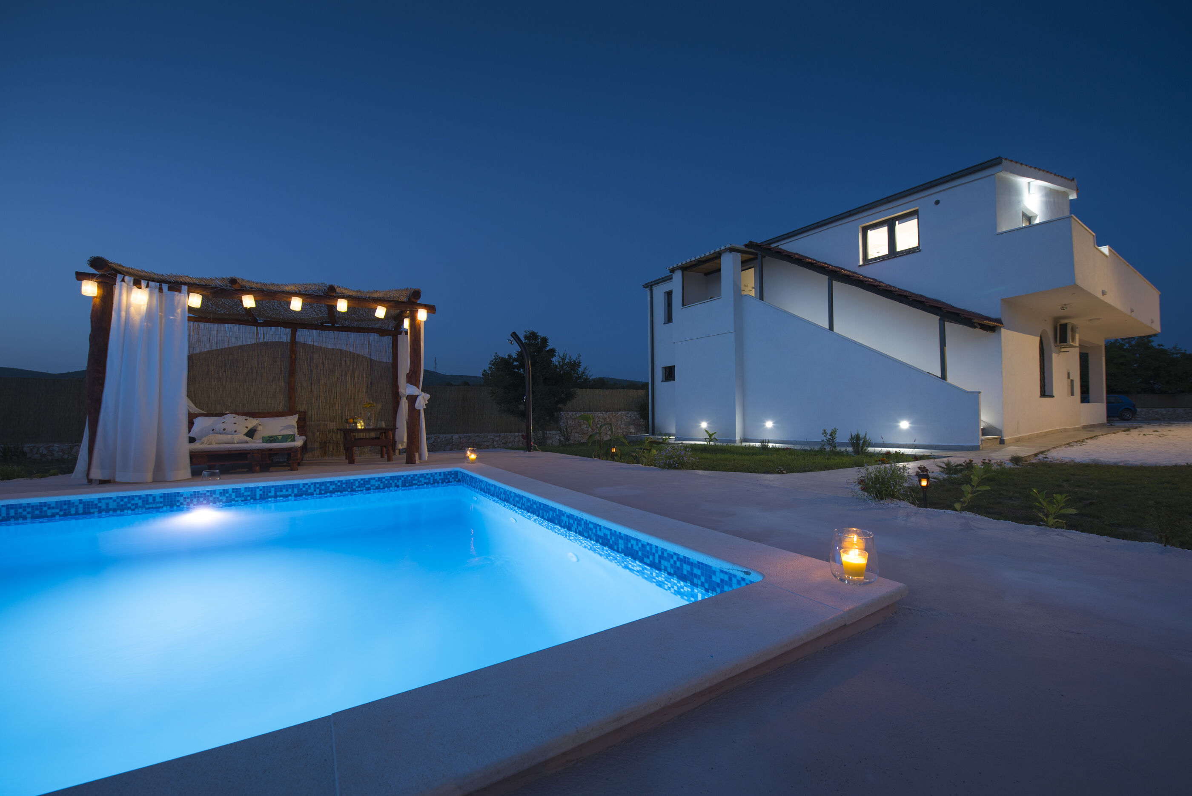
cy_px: 398
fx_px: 464
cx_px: 596
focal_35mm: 14
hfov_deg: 104.2
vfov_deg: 81.3
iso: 100
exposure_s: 1.6
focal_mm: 14
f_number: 7.1
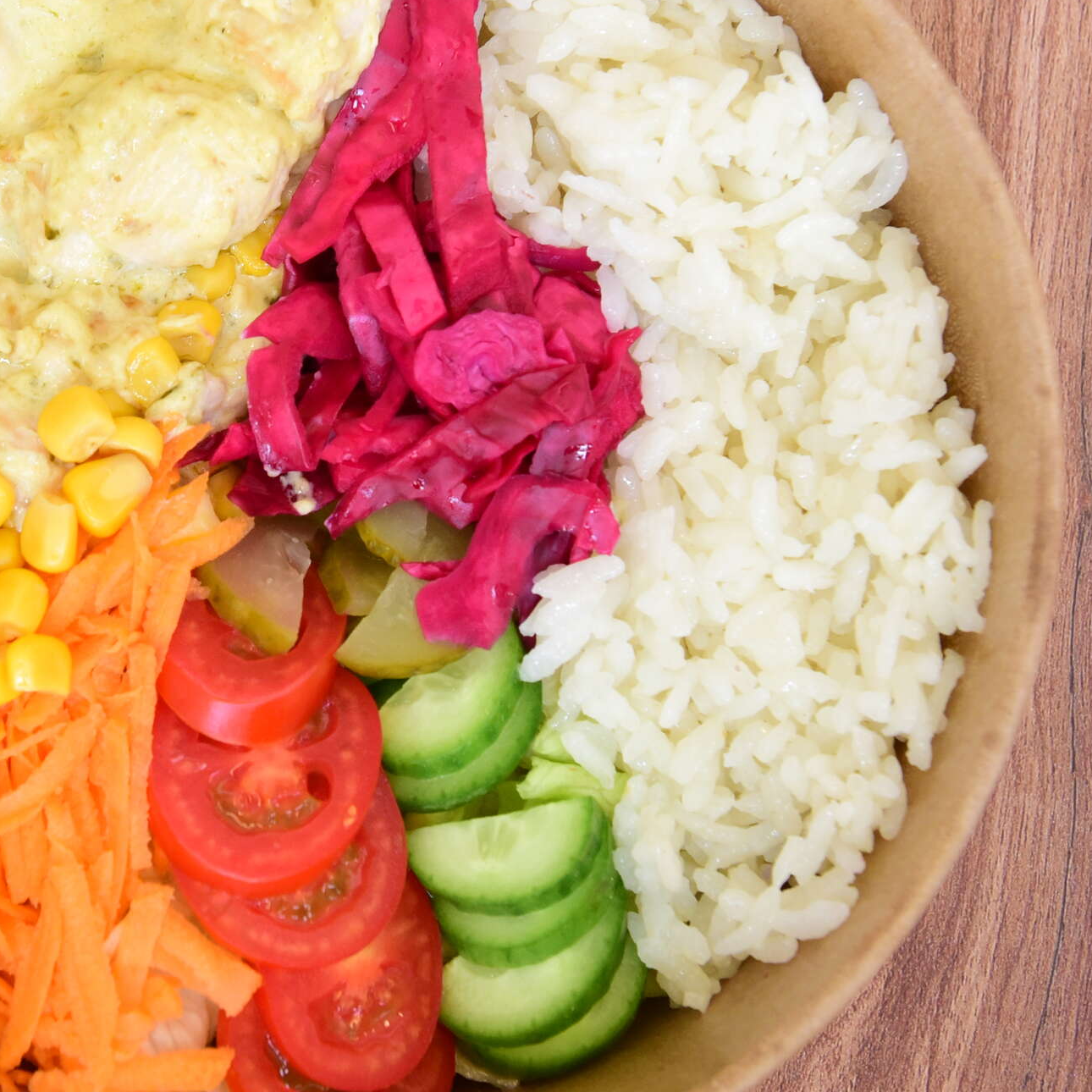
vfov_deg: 19.9
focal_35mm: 87
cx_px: 251
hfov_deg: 19.8
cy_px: 409
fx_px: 3105
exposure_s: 1/125
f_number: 8
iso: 2000
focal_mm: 44
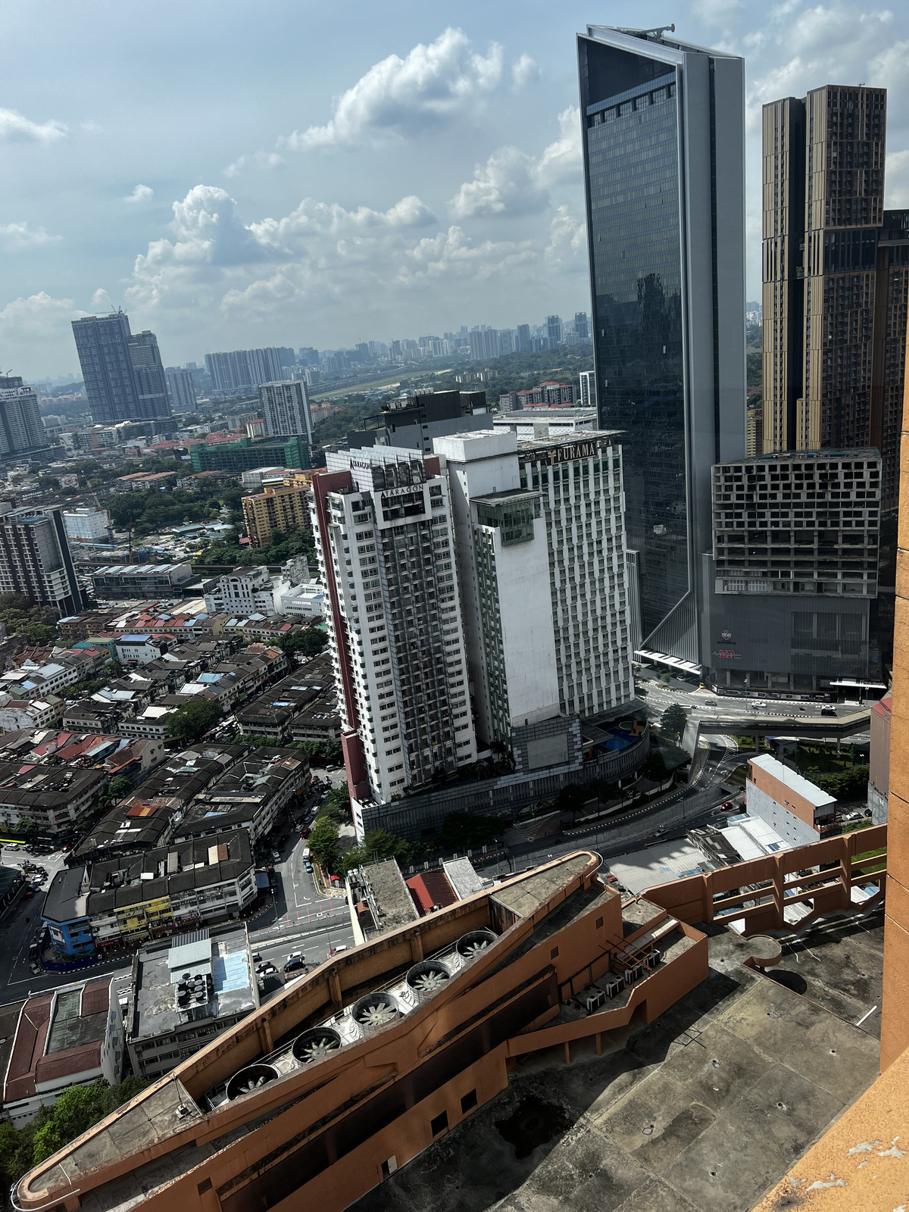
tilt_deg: -16.9
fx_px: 910
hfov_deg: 53.1
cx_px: 454
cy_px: 606
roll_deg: +6.3
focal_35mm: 26
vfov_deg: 67.3
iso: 50
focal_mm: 5.7
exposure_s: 1/1779
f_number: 1.5
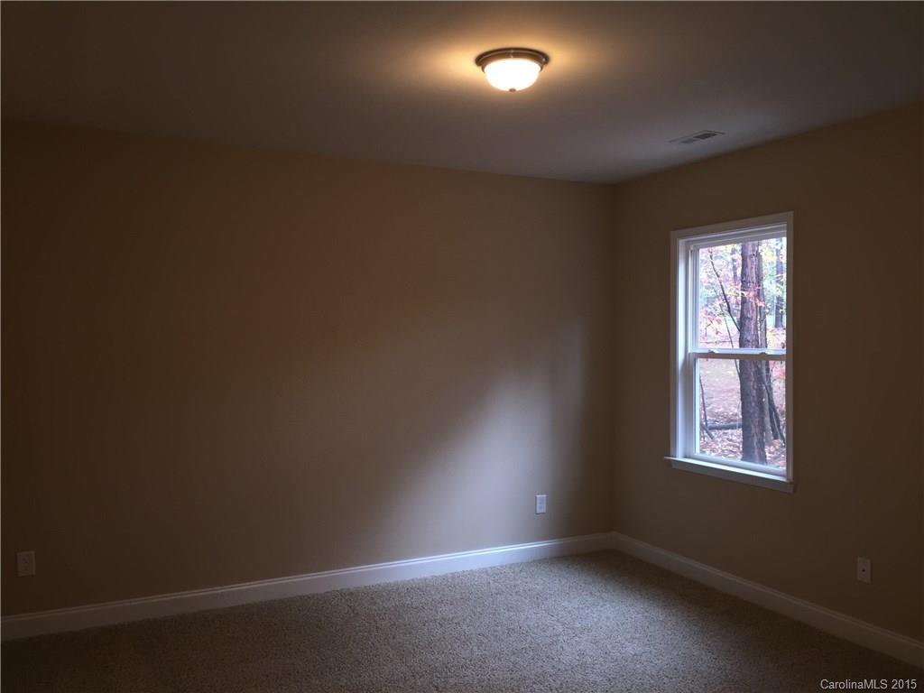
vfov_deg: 48.2
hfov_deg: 61.7
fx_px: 774
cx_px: 462
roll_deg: -1.0
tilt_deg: +0.1
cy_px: 346
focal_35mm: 29
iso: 40
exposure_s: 1/30
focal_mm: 4.15
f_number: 2.2
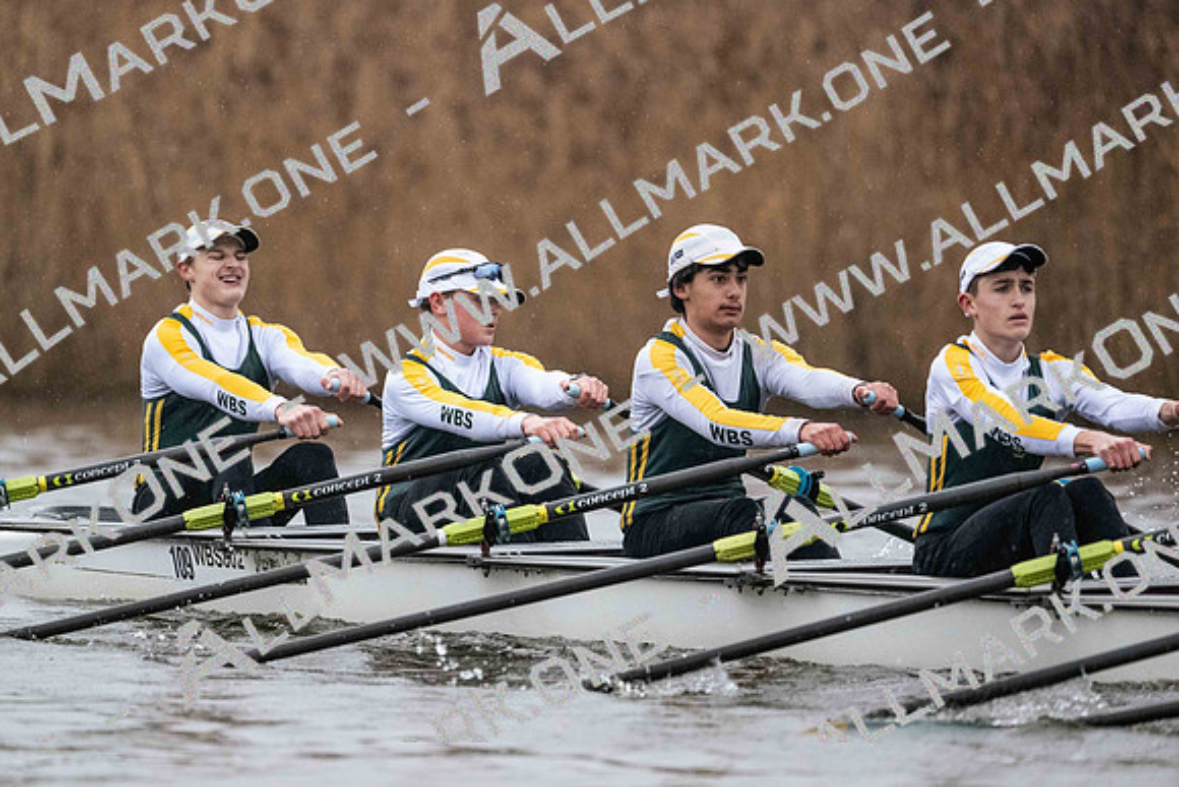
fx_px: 13102
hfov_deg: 5.2
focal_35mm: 400
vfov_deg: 3.4
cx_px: 590
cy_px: 394
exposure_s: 1/1600
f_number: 4.5
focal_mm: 400
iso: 7200
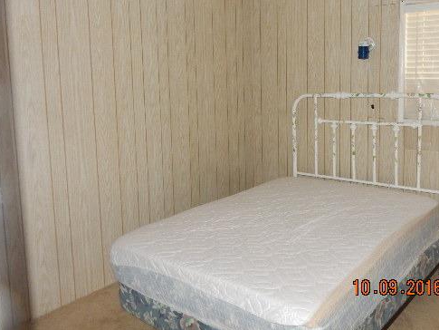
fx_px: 419
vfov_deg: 42.5
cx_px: 242
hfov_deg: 55.2
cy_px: 115
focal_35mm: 33
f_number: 3.7
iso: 250
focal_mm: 4.5
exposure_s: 1/30
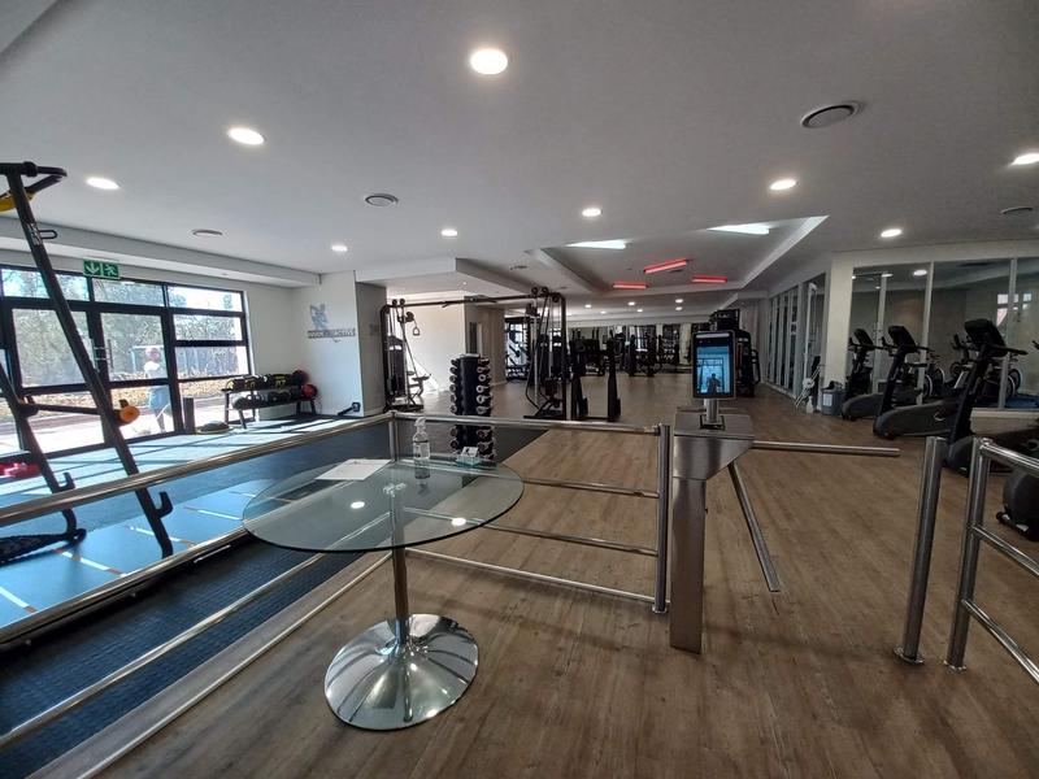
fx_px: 390
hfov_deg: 106.2
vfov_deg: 89.9
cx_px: 520
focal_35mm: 13
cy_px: 390
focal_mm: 1.42
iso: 50
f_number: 2.2
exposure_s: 1/50
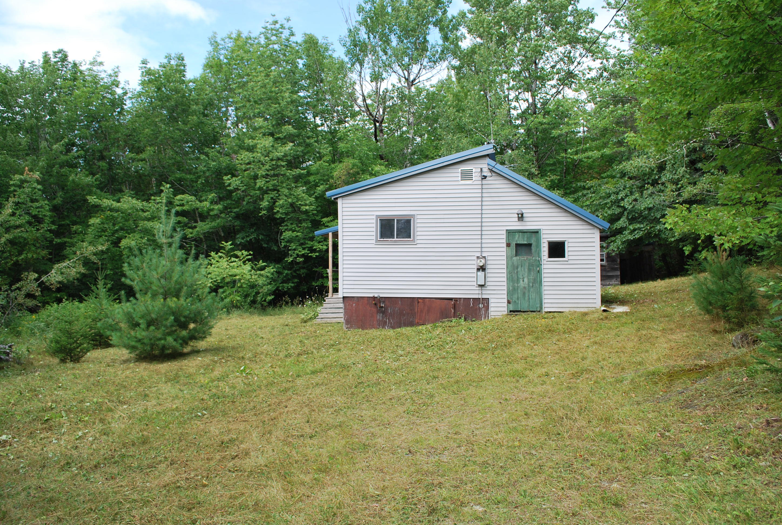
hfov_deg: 67.3
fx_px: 588
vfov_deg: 48.1
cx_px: 391
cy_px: 262
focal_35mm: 27
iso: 100
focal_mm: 18
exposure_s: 1/160
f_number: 6.3
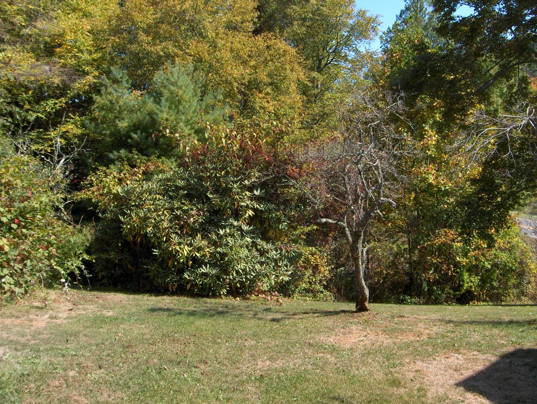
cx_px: 268
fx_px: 606
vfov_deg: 36.9
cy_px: 202
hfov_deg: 47.8
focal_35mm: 39
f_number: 4.8
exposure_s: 1/222
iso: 100
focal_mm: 8
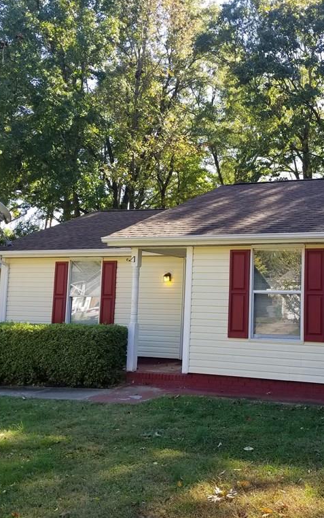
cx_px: 262
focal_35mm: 37
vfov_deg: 52.7
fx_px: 523
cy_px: 258
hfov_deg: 33.4
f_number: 1.7
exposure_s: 1/344
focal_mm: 4.25
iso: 50
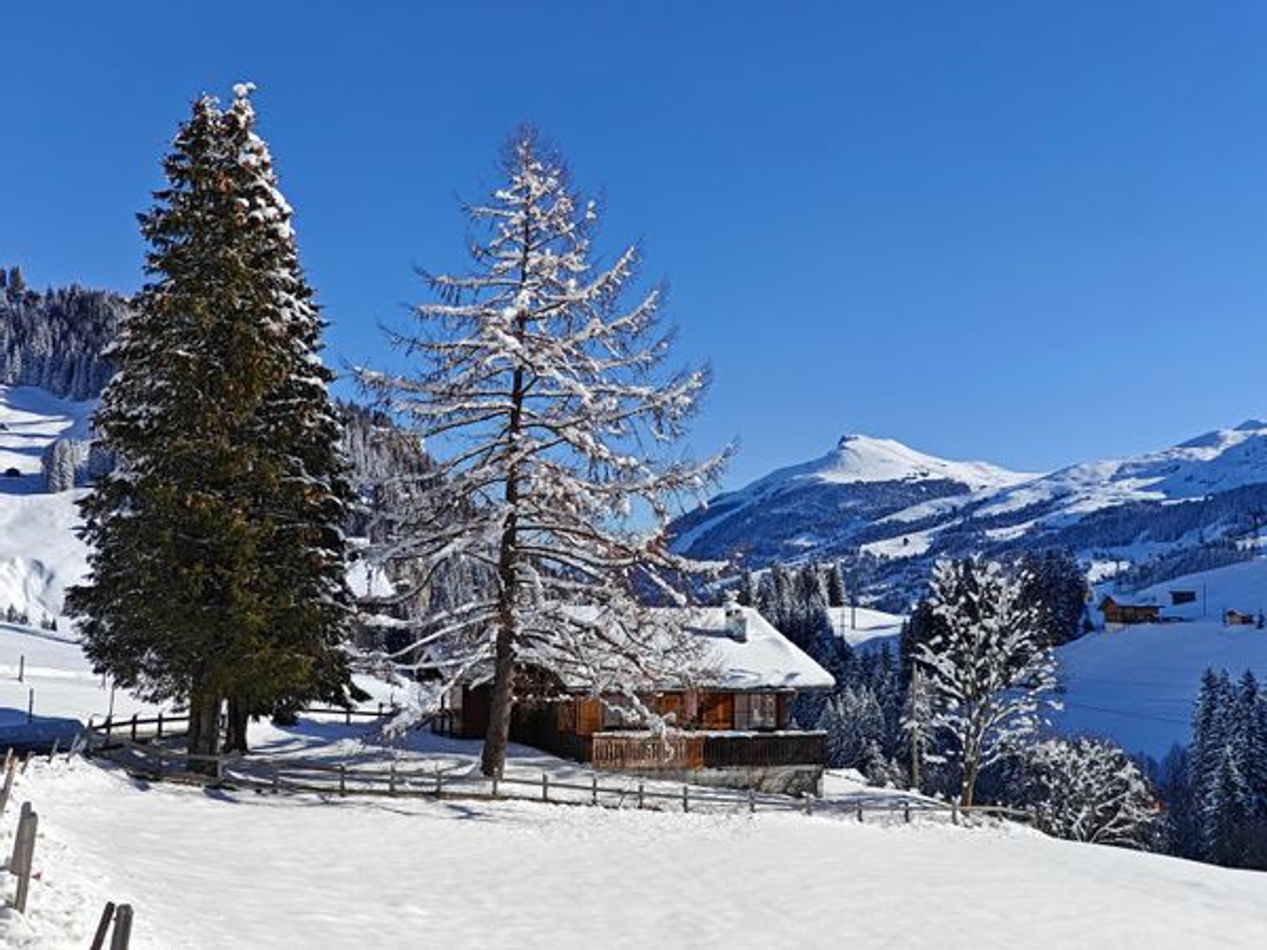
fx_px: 1720
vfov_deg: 30.9
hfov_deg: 40.4
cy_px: 475
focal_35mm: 47
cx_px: 634
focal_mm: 7.08
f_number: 2
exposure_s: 1/2918
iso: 50
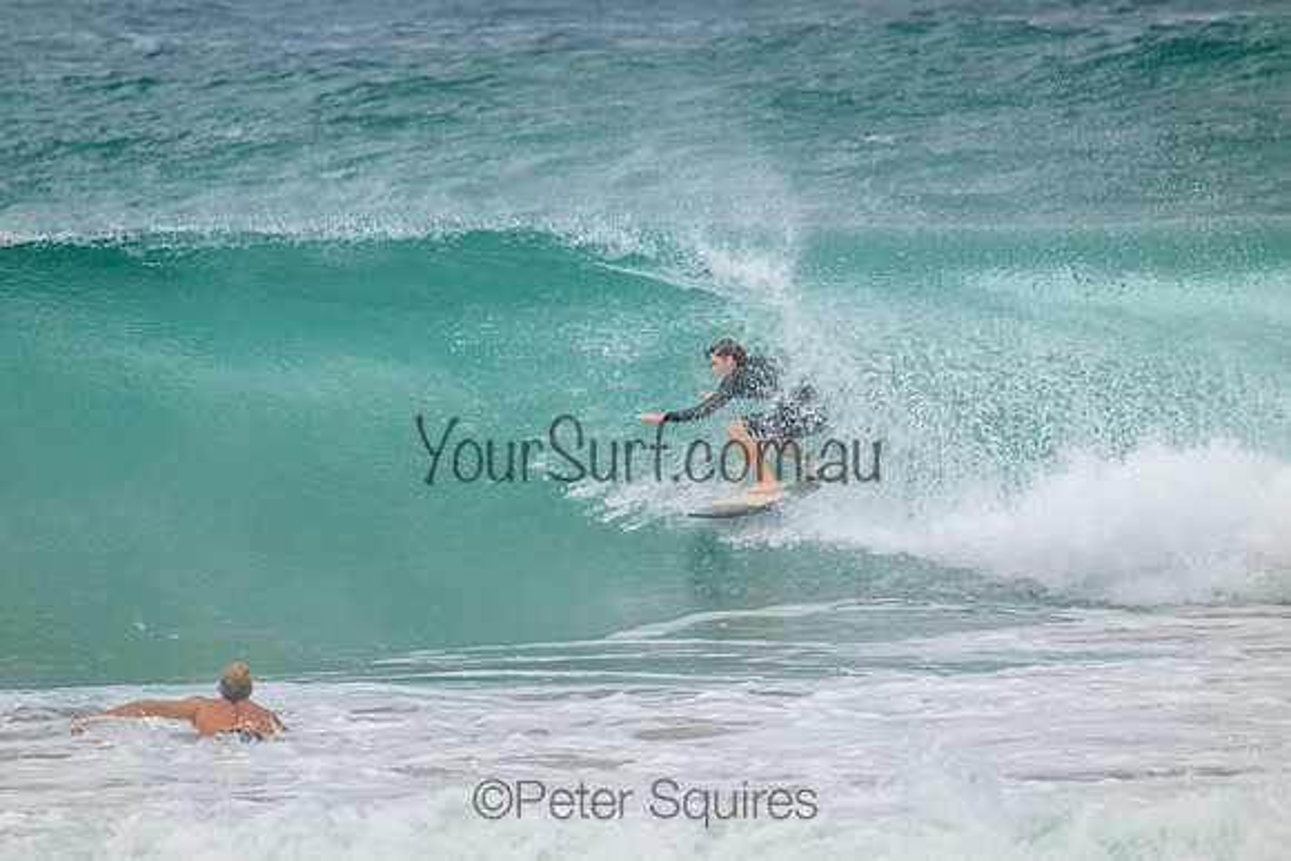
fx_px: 28694
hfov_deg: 2.6
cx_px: 646
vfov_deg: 1.7
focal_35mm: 800
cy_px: 430
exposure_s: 1/2000
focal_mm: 800
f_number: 11
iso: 1400
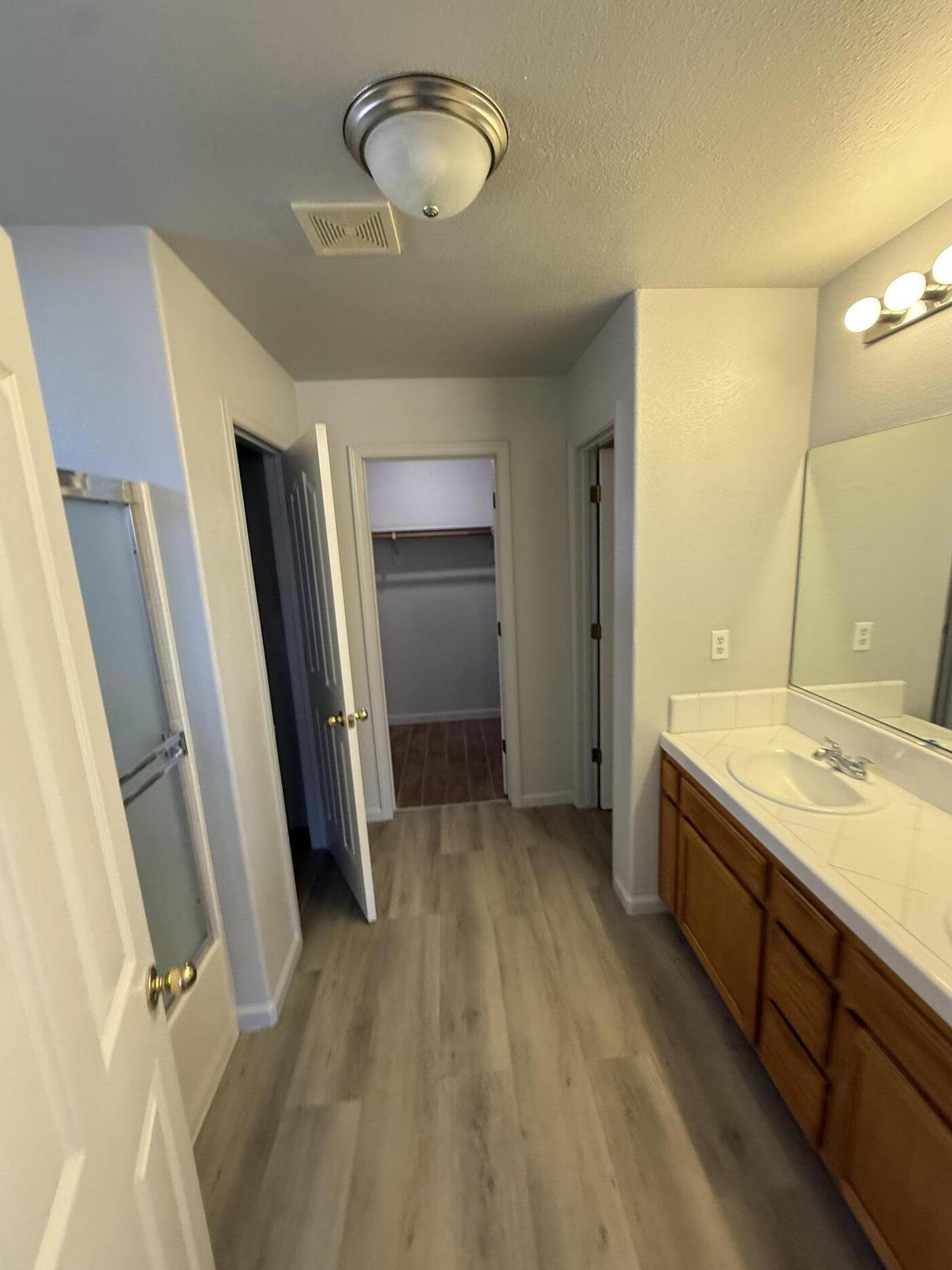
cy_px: 655
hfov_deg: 81.7
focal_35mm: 15
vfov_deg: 98.1
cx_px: 498
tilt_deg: -10.0
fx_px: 550
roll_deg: +3.0
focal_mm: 2.22
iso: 200
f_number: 2.2
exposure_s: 1/60
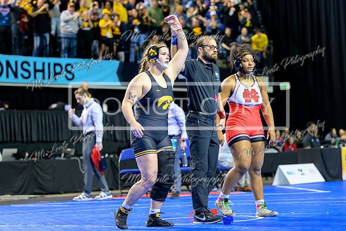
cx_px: 140
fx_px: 1109
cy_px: 105
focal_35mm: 115
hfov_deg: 17.7
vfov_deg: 11.9
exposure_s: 1/800
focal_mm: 97
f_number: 2.8
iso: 3200
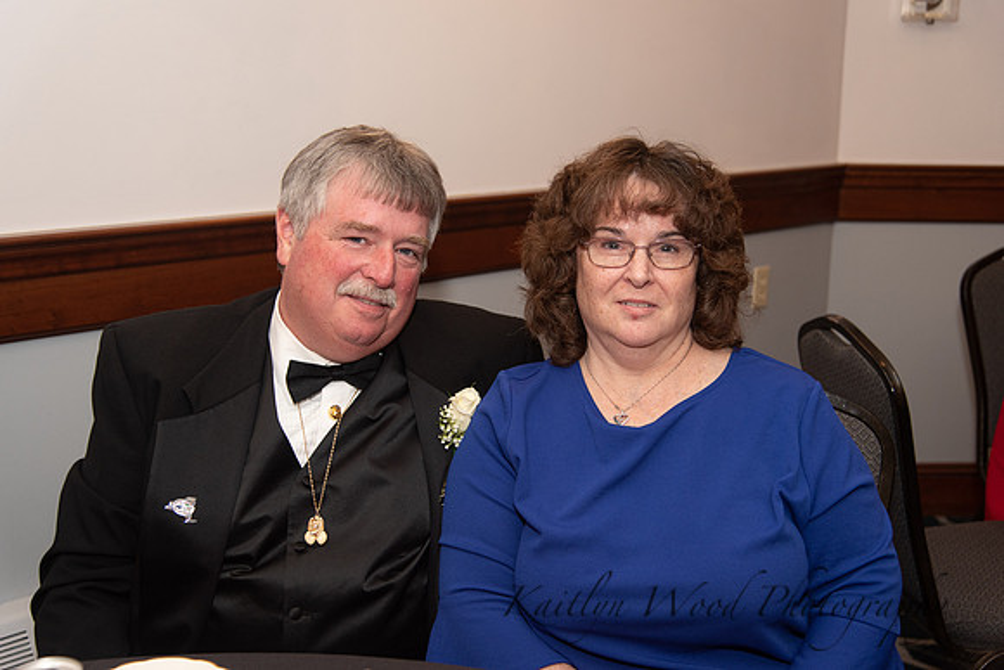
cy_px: 335
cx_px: 502
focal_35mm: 44
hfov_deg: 44.5
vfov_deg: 30.5
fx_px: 1227
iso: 800
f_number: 4
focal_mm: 44
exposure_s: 1/200
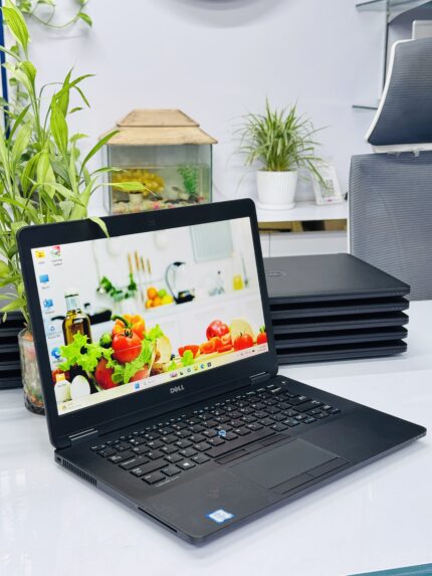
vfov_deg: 39.6
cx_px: 216
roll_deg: +0.1
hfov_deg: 30.3
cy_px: 288
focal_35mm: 48
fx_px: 798
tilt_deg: -13.8
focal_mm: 6.76
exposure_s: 1/50
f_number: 1.78
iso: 100
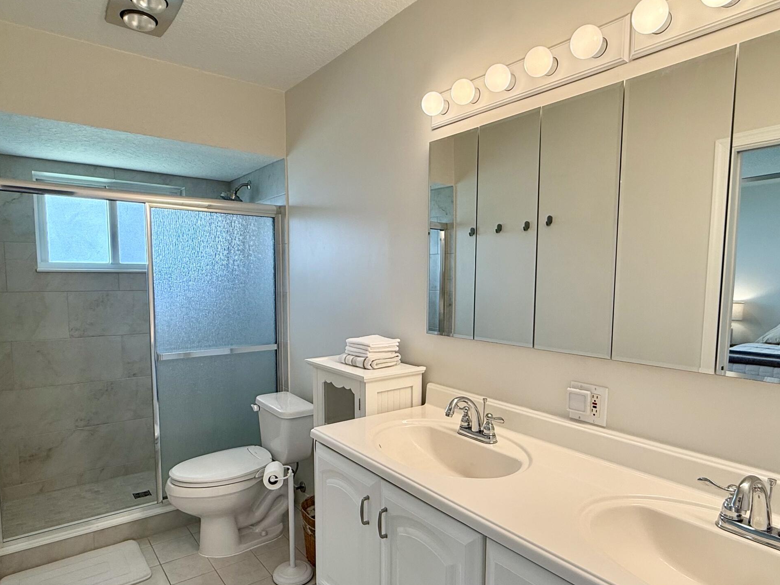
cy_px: 324
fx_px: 496
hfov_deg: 76.4
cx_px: 386
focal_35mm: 22
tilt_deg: -5.8
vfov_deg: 60.9
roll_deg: -0.4
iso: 80
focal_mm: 2.22
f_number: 2.2
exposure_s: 1/120
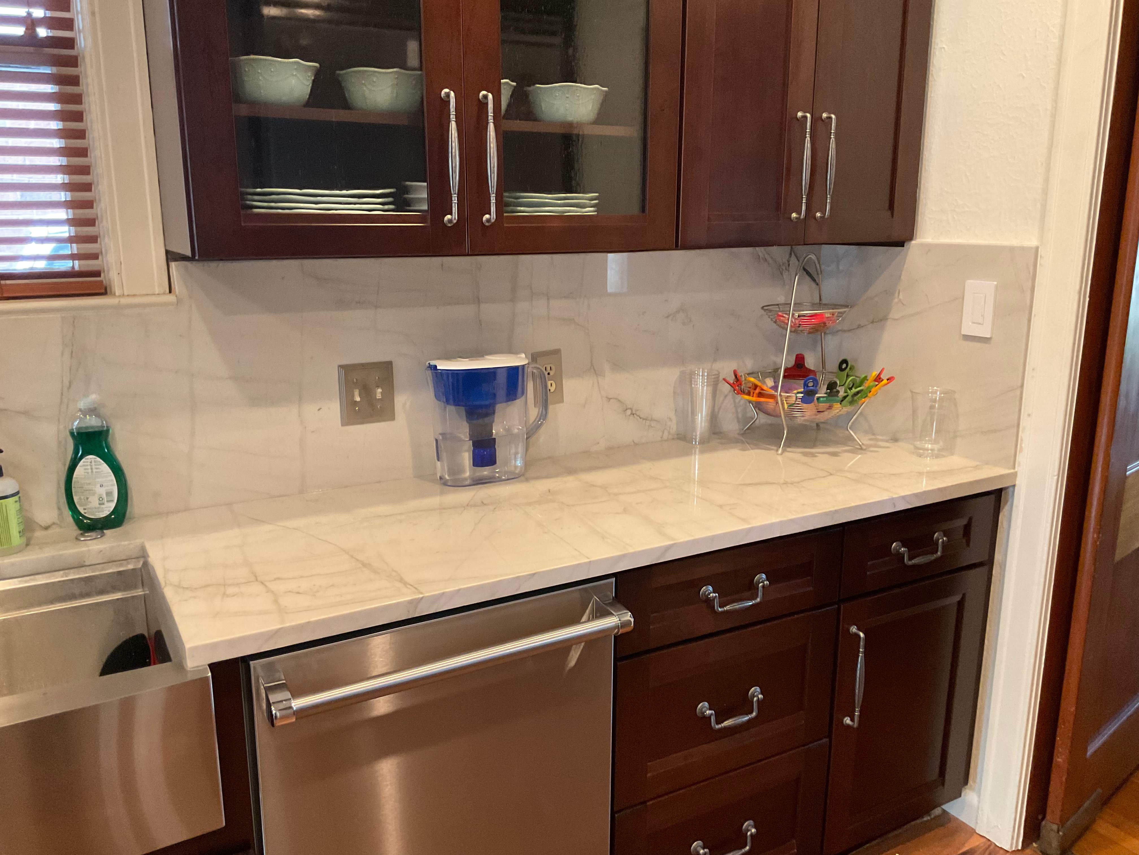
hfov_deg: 61.7
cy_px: 428
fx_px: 954
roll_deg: -0.3
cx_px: 570
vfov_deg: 48.2
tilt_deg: -14.4
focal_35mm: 29
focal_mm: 3
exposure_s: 1/40
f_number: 1.8
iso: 320
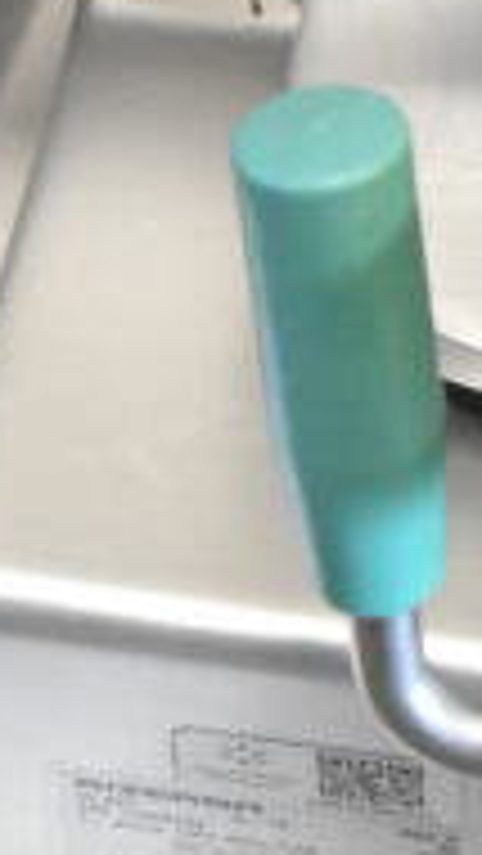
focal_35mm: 303
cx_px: 90
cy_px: -567
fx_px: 6878
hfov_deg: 4.0
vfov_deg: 7.0
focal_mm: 40
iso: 6400
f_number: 5
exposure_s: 1/60
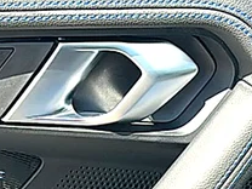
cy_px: 209
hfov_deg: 15.3
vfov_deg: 11.4
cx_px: 57
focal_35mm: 128
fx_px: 932
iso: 80
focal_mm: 6.86
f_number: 1.78
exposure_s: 1/616
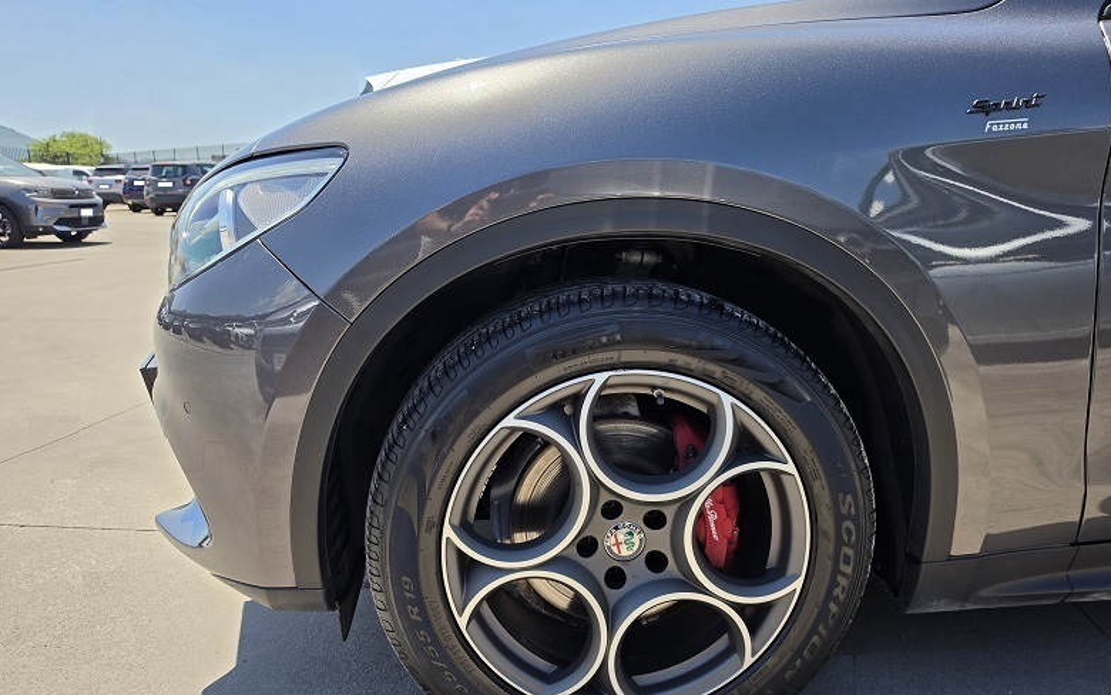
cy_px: 382
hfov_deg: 72.5
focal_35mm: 25
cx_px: 557
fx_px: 757
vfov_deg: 49.2
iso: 64
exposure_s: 1/4432
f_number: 1.4
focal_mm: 6.5
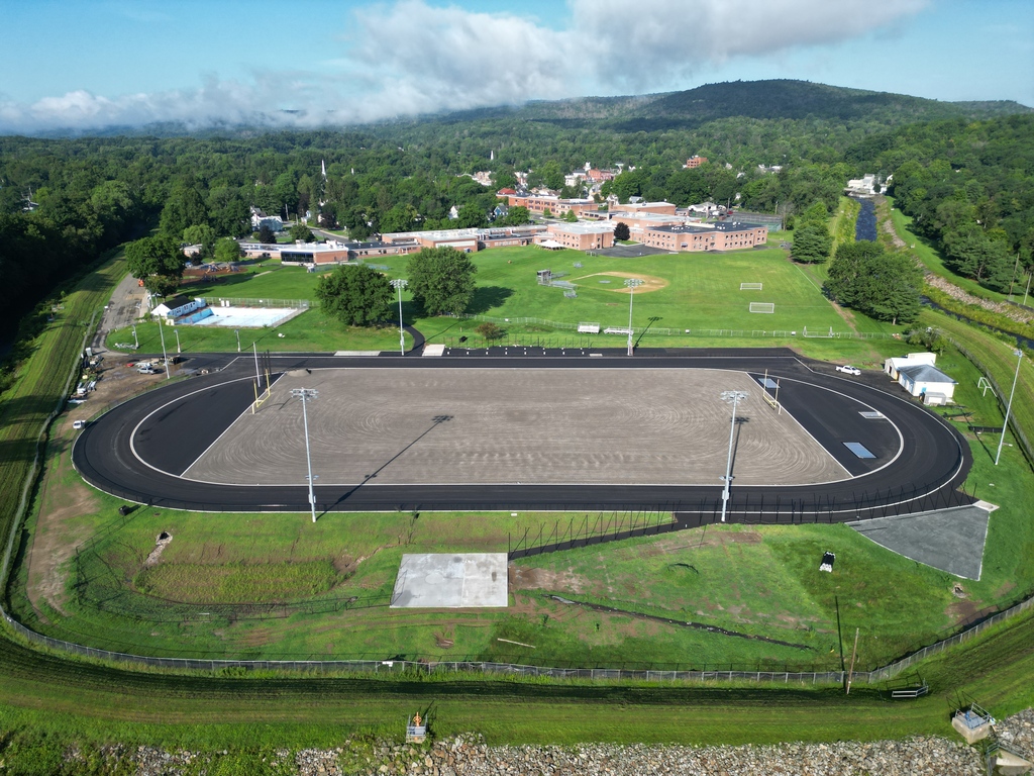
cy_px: 388
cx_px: 517
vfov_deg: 56.8
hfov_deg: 71.6
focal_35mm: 24
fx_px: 717
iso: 110
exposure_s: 1/2000
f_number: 1.7
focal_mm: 6.72
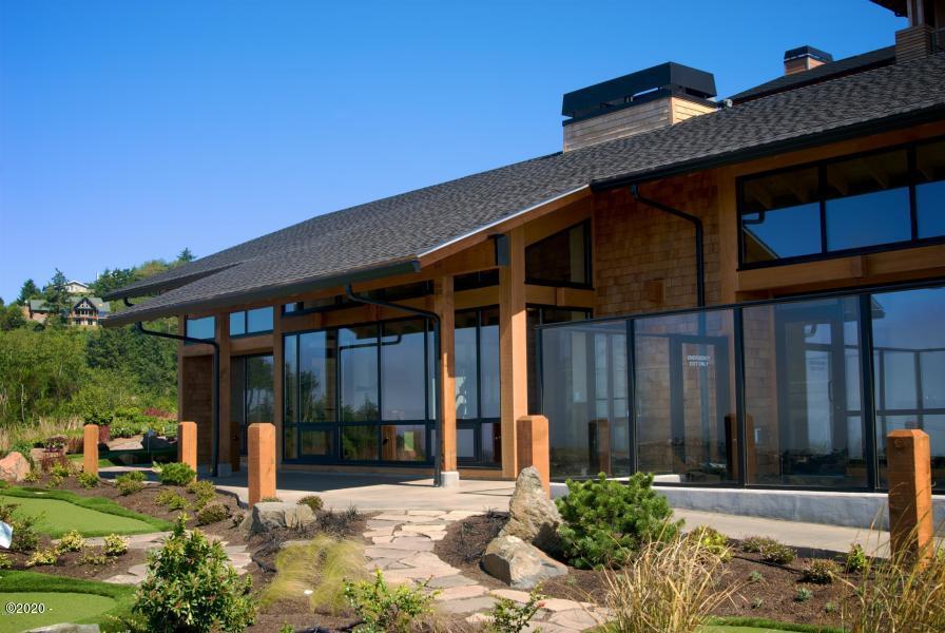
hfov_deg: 46.3
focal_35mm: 42
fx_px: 1104
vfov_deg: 32.0
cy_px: 316
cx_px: 472
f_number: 6.3
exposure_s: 1/100
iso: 100
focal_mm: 28
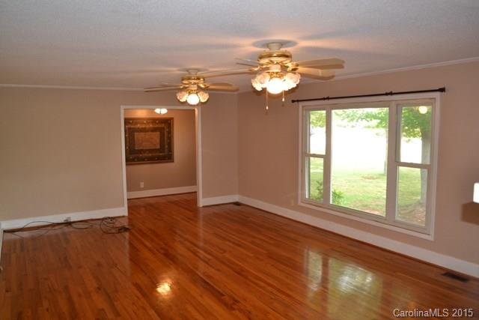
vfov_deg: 48.0
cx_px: 240
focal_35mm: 27
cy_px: 160
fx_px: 359
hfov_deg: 67.4
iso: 400
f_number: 3.5
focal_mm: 18
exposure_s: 1/60
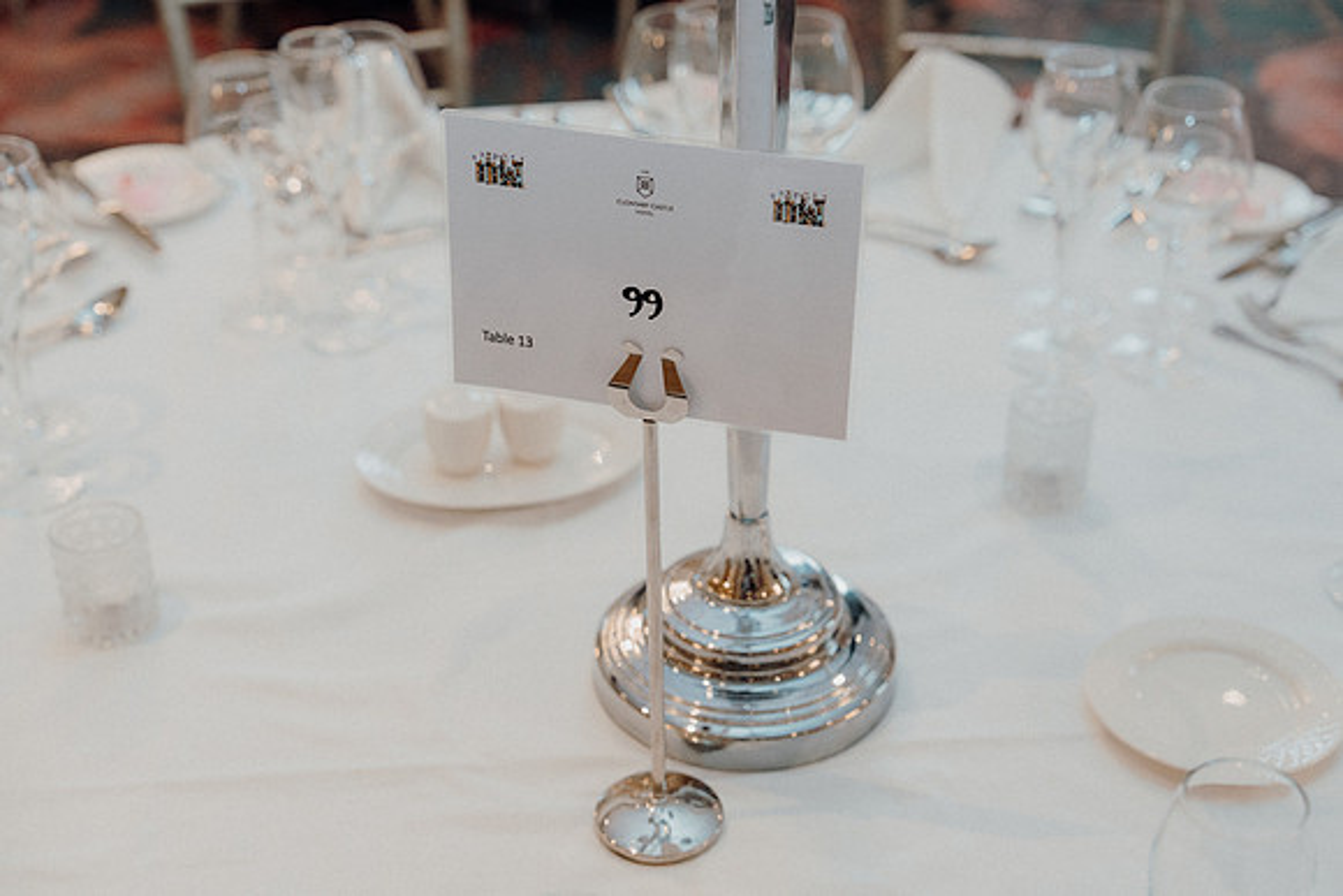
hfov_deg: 36.9
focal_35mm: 54
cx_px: 672
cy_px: 448
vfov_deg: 25.1
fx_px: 2015
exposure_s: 1/160
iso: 2500
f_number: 3.5
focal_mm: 54
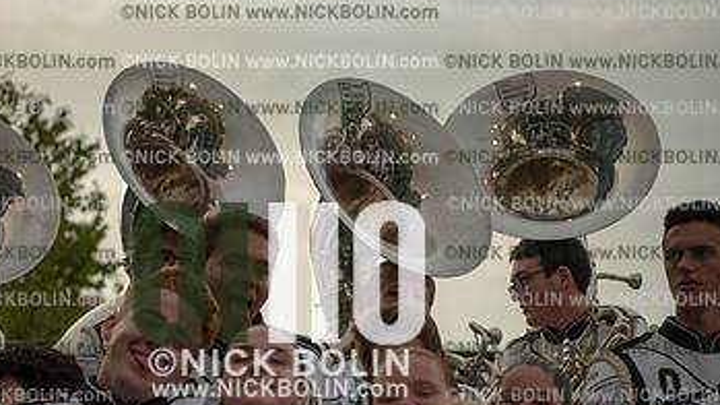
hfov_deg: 17.6
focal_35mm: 122
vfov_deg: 9.9
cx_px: 279
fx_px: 2328
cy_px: 301
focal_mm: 70
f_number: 3.2
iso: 800
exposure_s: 1/4000
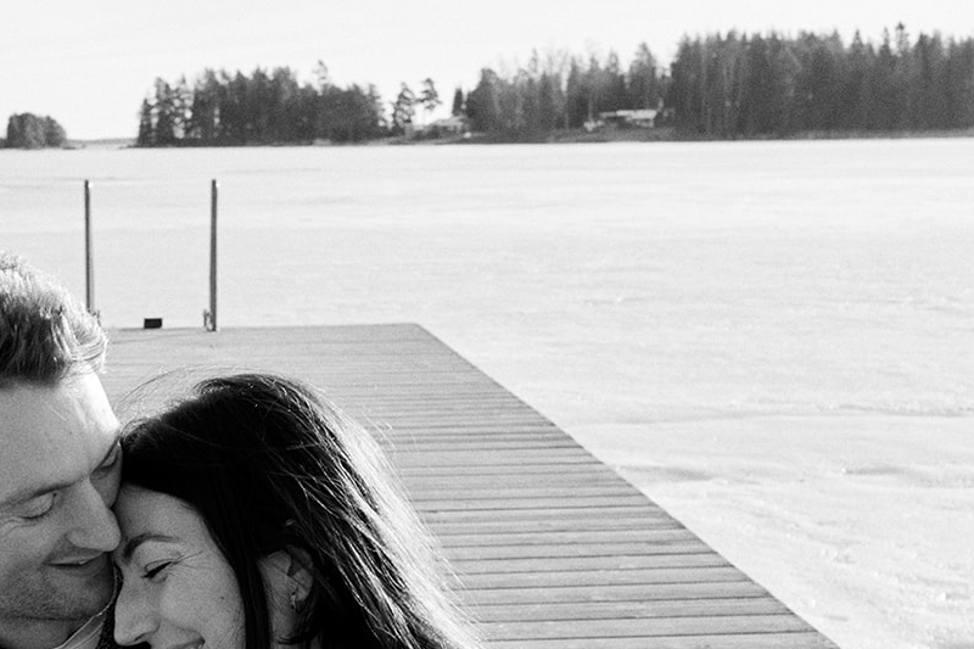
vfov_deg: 19.1
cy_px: 584
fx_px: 1893
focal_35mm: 70
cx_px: 158
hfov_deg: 28.1
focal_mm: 23
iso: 125
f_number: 5.6
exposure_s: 1/220
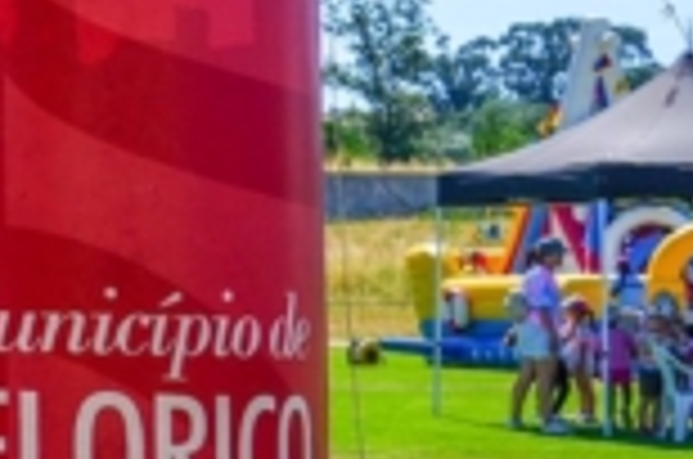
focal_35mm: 161
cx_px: -1148
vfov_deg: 8.4
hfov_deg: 10.4
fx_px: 3093
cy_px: -34
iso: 100
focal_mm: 24
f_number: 5
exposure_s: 1/800
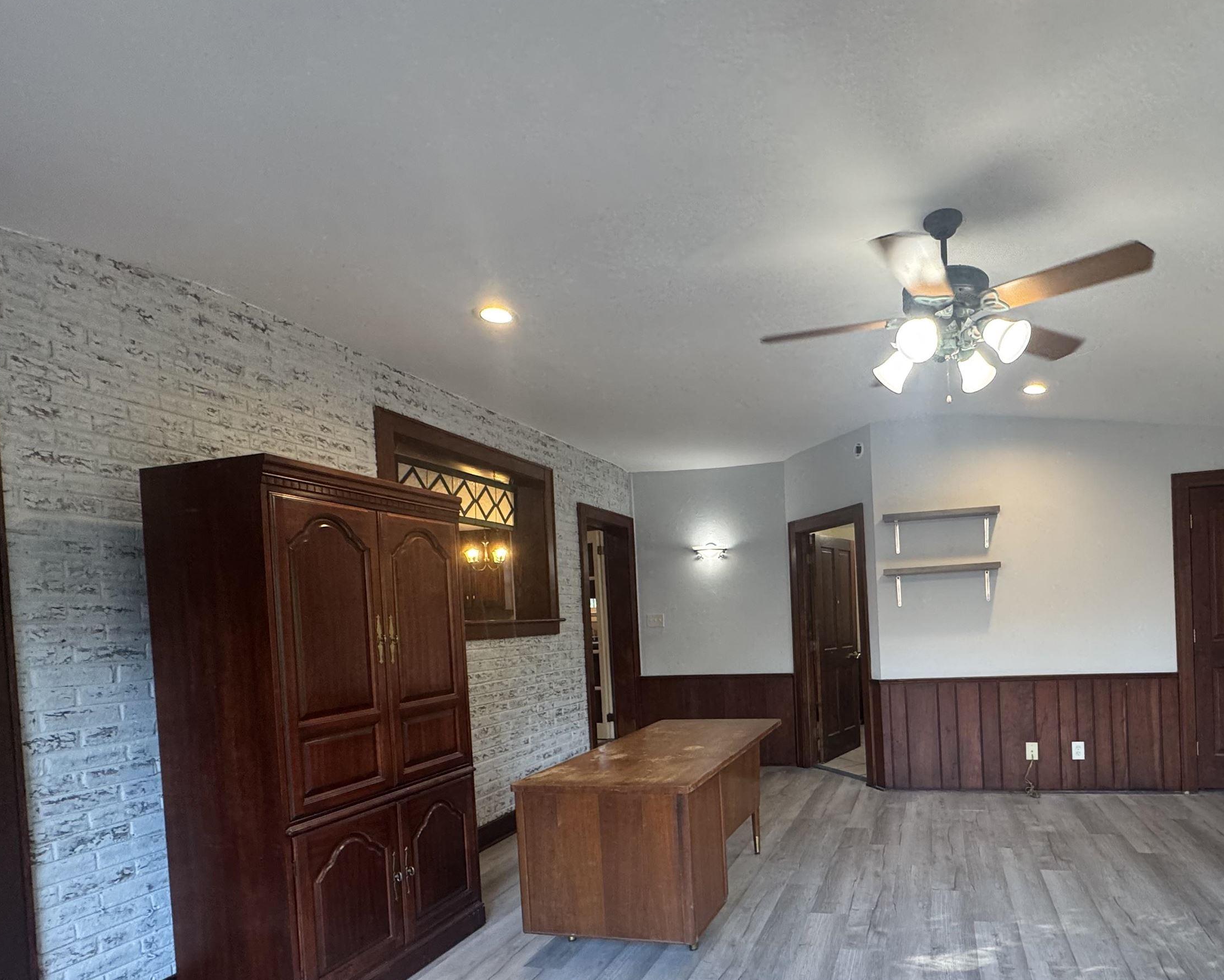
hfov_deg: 81.3
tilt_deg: -1.0
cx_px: 783
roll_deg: +3.1
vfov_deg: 69.4
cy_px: 632
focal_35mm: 19
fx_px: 688
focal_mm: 2.22
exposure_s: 1/60
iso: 200
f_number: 2.2
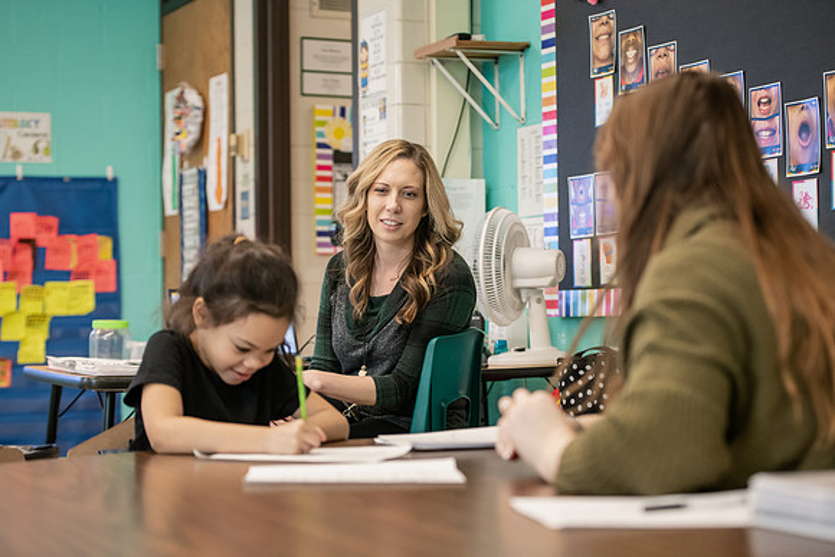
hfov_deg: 27.0
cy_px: 278
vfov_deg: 18.2
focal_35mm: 75
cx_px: 418
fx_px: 1740
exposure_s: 1/200
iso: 2000
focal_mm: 75
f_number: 3.2
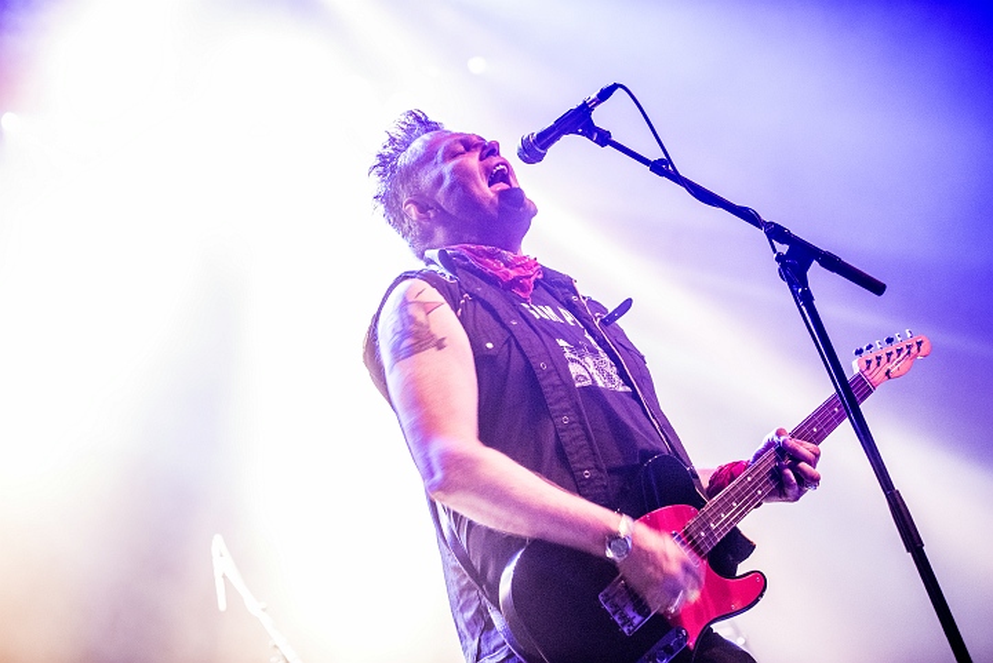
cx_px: 496
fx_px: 1932
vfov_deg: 19.5
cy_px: 332
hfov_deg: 28.8
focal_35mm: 70
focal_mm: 70
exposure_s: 1/50
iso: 4000
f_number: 2.8
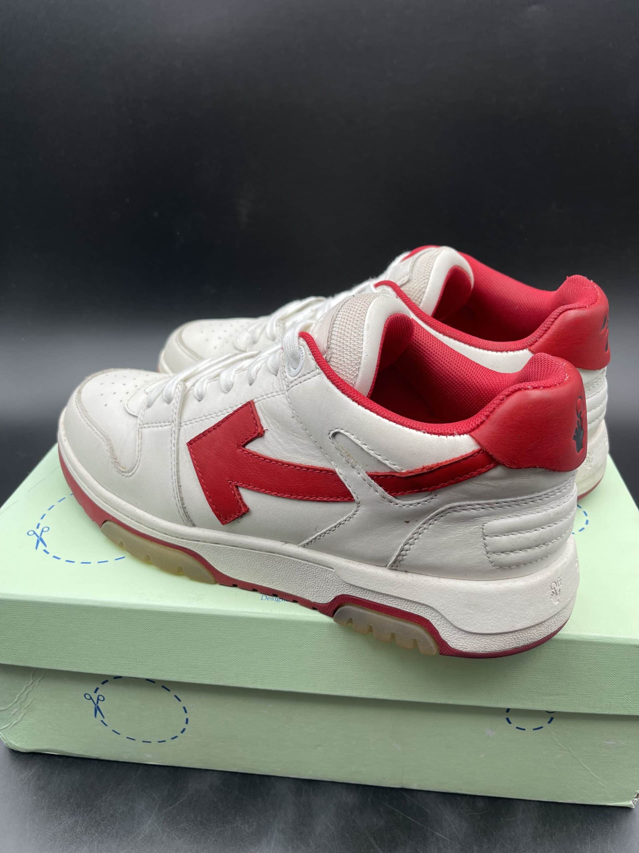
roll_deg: +1.0
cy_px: 426
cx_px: 320
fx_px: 615
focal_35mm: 25
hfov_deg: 54.9
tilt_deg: -32.5
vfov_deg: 69.4
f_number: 1.6
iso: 50
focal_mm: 5.1
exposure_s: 1/358
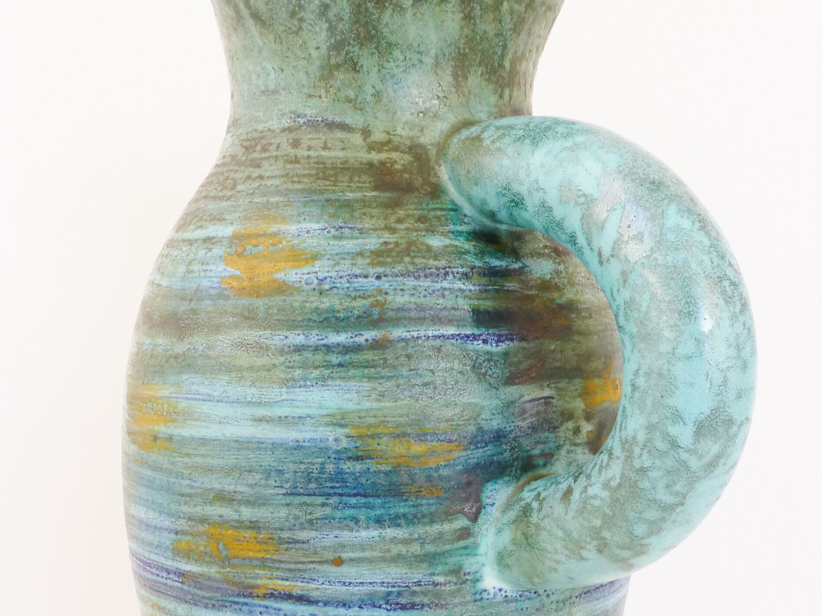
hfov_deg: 36.2
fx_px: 1259
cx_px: 414
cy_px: 414
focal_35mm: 53
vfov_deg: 27.3
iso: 200
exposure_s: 1/60
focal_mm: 6.9
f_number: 3.9
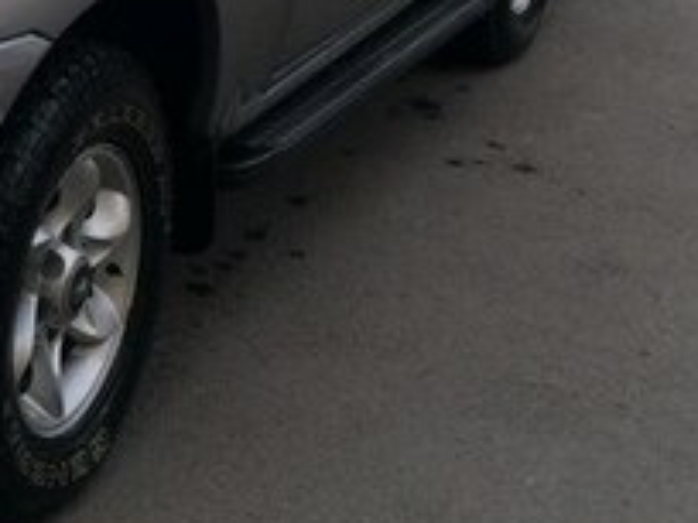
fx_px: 1895
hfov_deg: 20.0
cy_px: -169
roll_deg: -1.5
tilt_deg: -11.5
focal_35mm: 94
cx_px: -58
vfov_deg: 15.0
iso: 40
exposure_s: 1/100
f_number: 2.2
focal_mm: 4.15
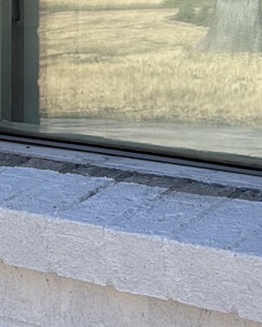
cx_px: 91
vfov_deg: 14.6
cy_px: -69
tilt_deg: +0.1
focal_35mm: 127
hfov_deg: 12.1
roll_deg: -0.3
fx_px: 1231
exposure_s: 1/1949
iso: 80
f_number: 1.78
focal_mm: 6.76
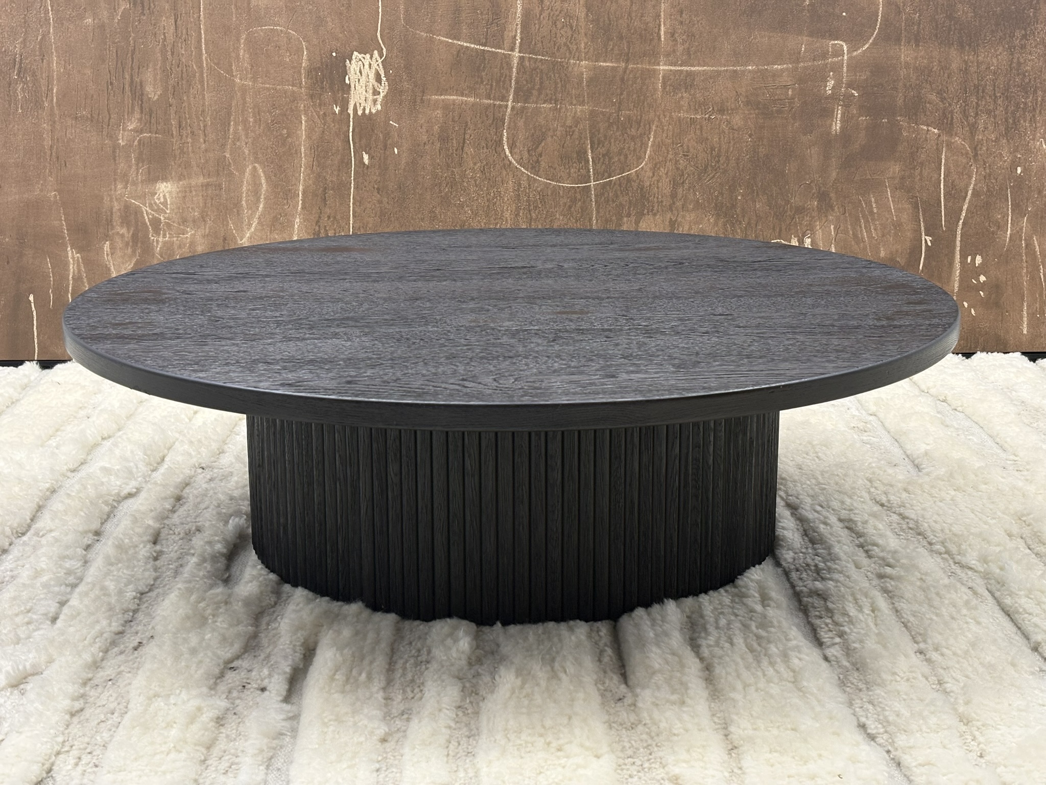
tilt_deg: -13.3
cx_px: 523
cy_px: 392
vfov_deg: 28.0
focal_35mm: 52
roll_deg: +0.5
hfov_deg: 36.8
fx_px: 1571
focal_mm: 5.96
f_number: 1.6
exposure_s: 1/60
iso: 80
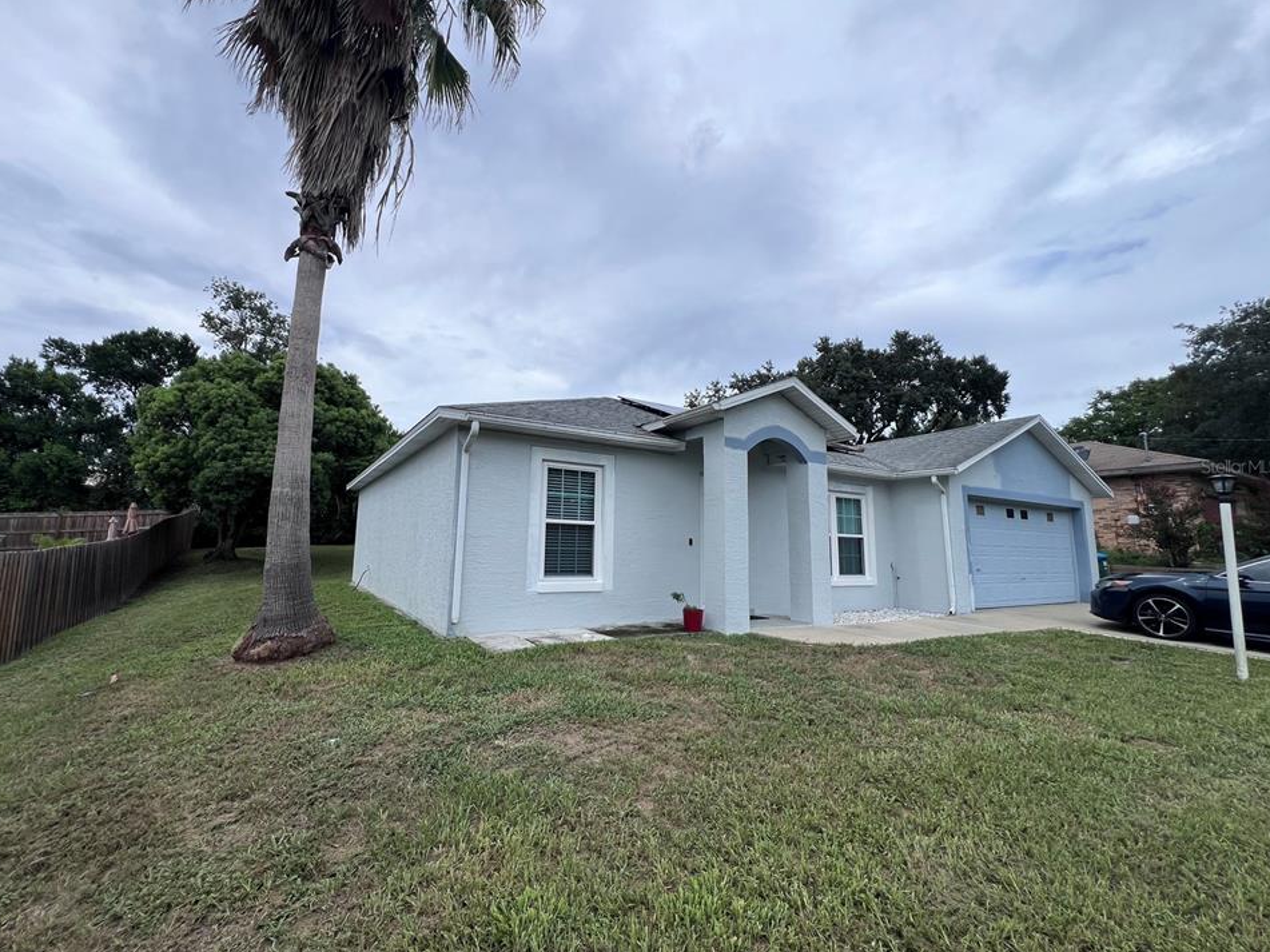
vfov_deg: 85.6
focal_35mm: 14
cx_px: 598
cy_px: 466
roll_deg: -1.3
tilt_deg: +8.1
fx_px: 514
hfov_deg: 102.0
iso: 32
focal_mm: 1.57
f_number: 1.8
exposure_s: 1/1876
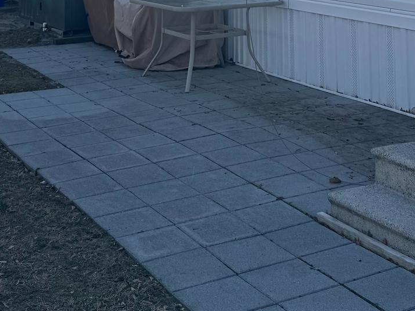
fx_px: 827
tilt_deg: +0.1
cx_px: 232
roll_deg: +0.6
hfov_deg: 28.1
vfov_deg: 19.7
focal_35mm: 69
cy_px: -89
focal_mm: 6.76
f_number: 1.78
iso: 80
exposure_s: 1/5814
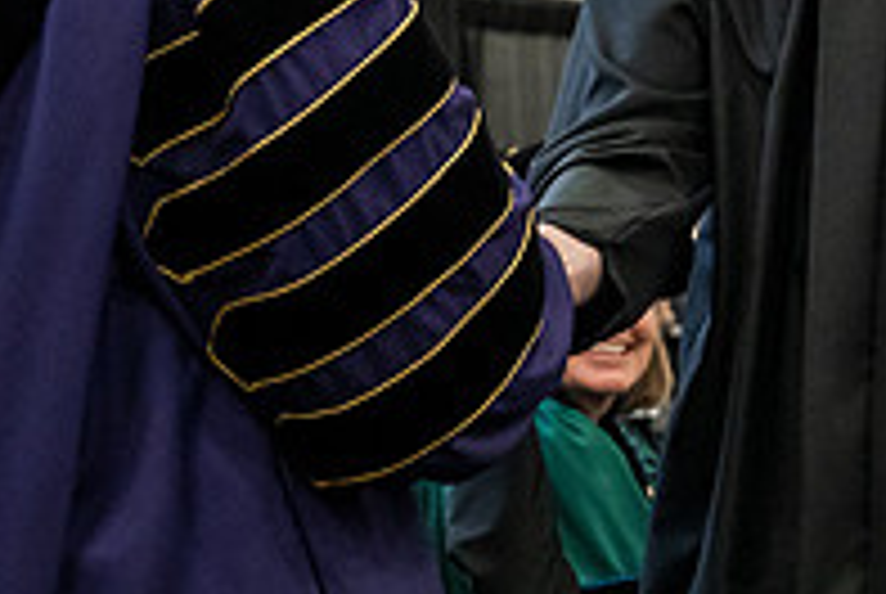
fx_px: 6236
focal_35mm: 253
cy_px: -7
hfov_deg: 8.1
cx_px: 535
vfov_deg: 5.4
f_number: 5
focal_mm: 86
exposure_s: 1/250
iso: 6400
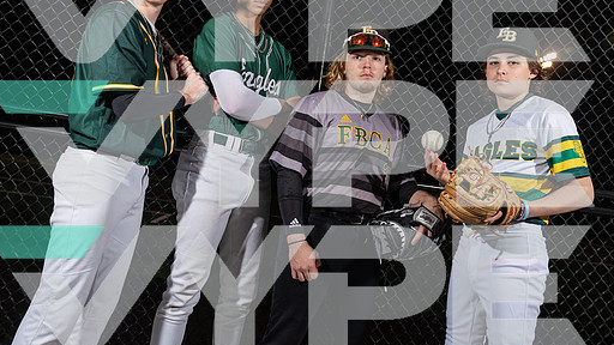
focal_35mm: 38
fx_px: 619
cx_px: 289
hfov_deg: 52.8
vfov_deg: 31.1
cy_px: 144
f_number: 5.6
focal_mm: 32
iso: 125
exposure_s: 1/125
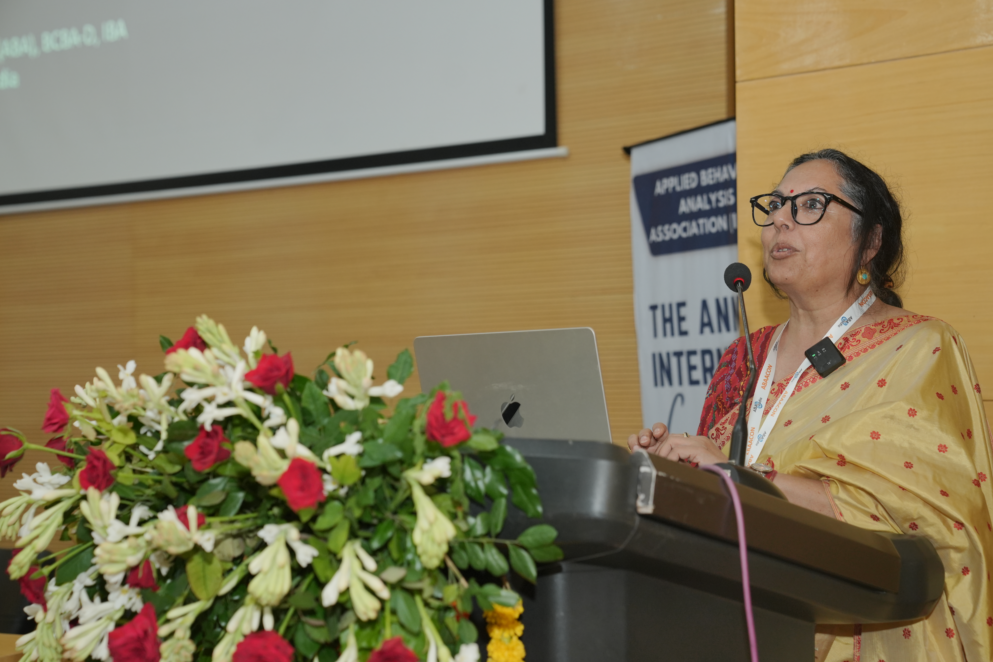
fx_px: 1765
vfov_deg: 21.2
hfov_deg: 31.4
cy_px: 352
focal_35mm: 64
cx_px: 532
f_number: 3.5
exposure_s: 1/200
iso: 800
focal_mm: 58
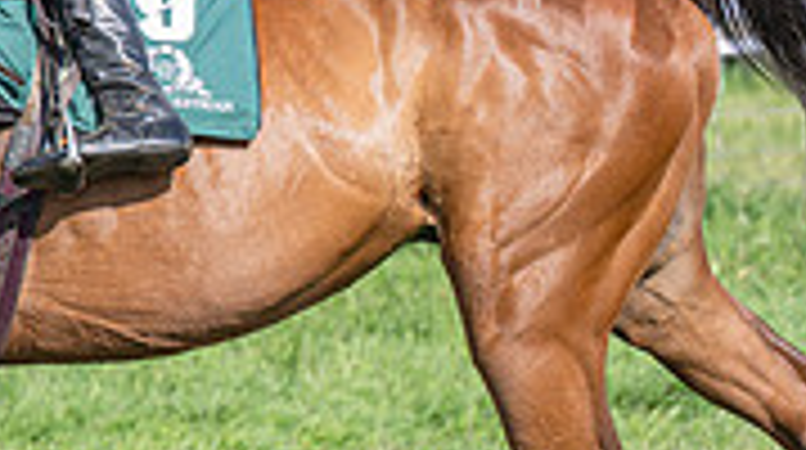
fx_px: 10498
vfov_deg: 2.5
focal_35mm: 492
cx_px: 449
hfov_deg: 4.4
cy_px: 258
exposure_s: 1/1600
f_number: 3.5
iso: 200
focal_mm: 102
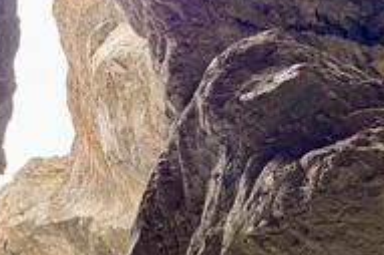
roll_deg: -0.1
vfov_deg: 17.1
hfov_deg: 28.2
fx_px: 725
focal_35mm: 68
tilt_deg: +39.8
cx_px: 14
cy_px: 430
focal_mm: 6.76
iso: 64
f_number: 1.78
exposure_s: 1/121
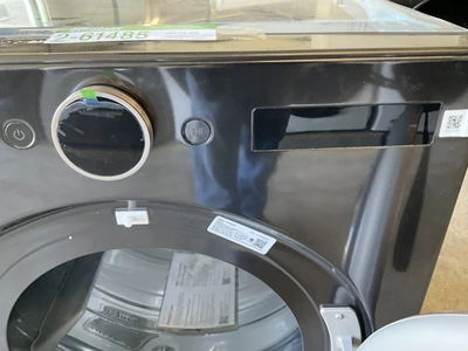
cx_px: 234
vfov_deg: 48.2
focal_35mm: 29
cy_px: 176
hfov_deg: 61.7
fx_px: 392
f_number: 1.8
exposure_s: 1/60
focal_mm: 3
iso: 200
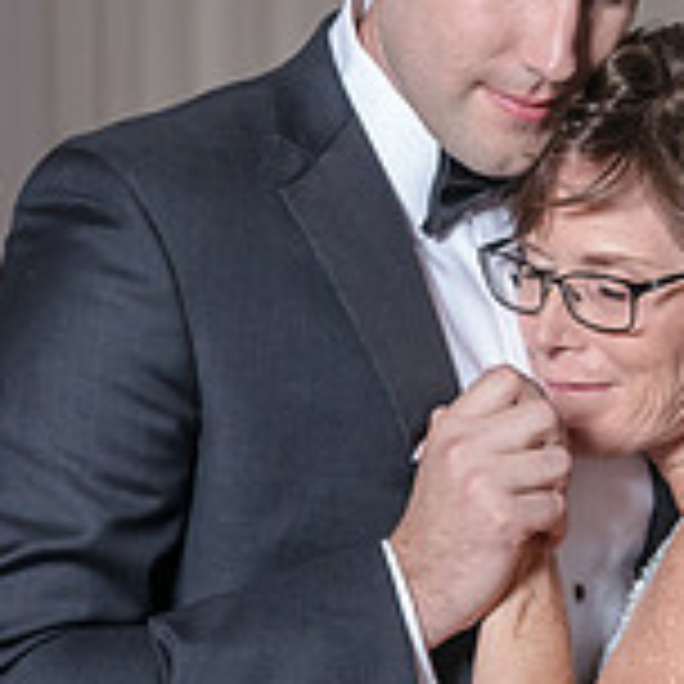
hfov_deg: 5.4
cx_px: 546
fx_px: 7221
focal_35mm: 323
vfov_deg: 5.4
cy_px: 358
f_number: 5.6
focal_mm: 87
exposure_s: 1/100
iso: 2000
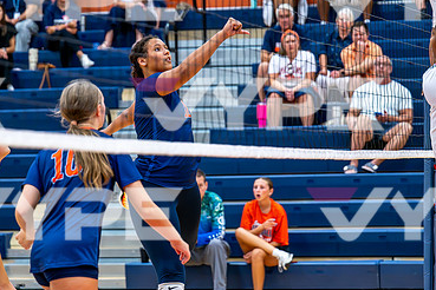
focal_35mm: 182
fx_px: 2204
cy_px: 94
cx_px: 159
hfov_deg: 11.3
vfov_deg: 7.5
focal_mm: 89
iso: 3600
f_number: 2.8
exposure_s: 1/800
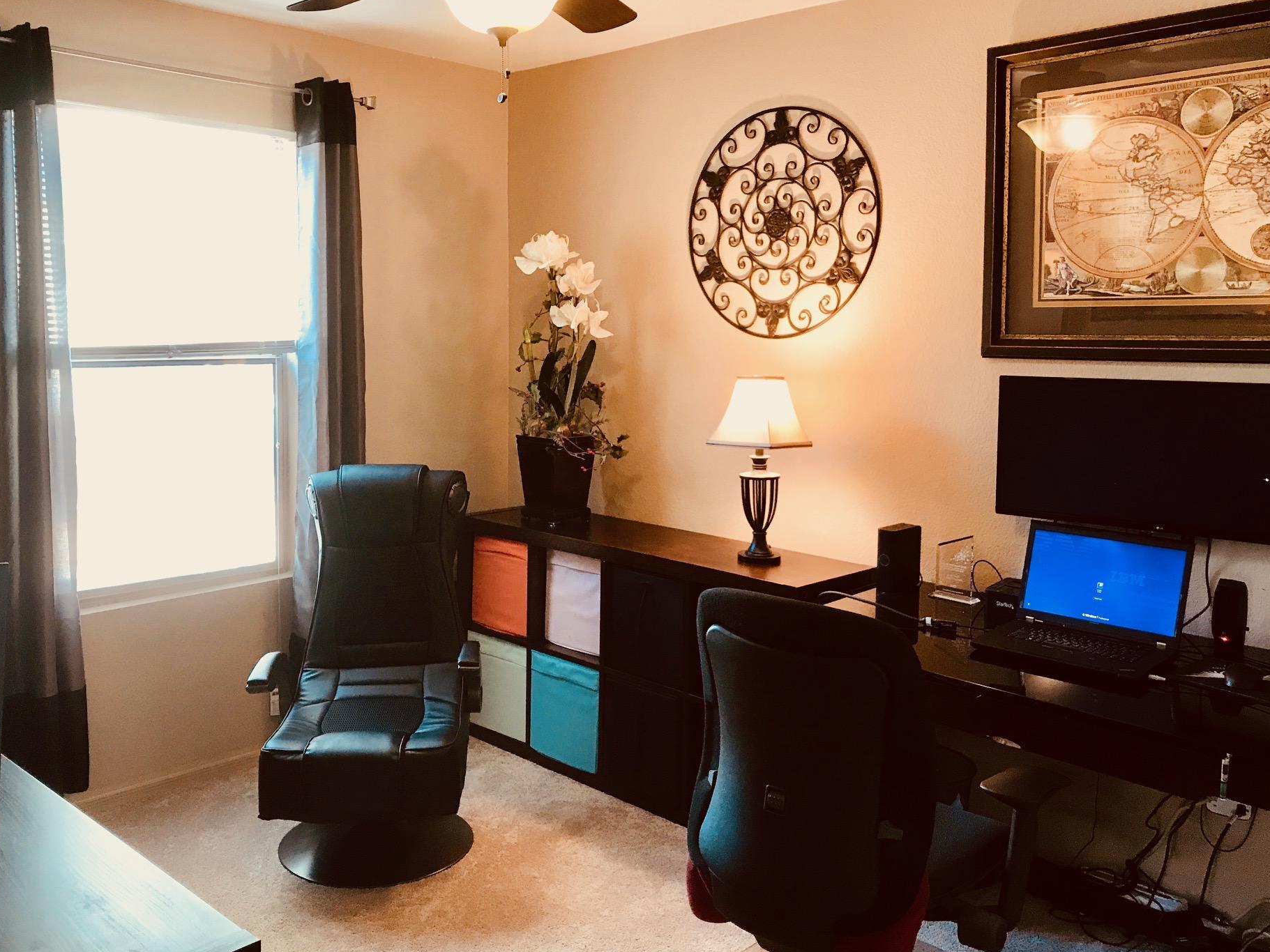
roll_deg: -0.6
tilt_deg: -4.7
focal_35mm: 31
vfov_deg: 45.4
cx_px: 607
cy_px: 432
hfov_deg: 58.3
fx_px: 1137
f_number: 1.8
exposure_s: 1/17
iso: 40
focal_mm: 3.99
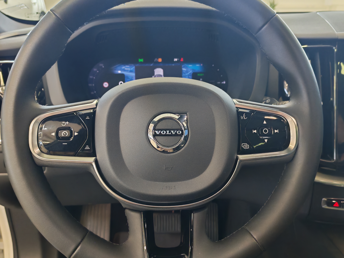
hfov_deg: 55.4
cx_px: 172
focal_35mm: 33
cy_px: 129
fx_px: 328
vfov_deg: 42.9
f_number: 1.9
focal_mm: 6.12
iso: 1153
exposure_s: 1/100
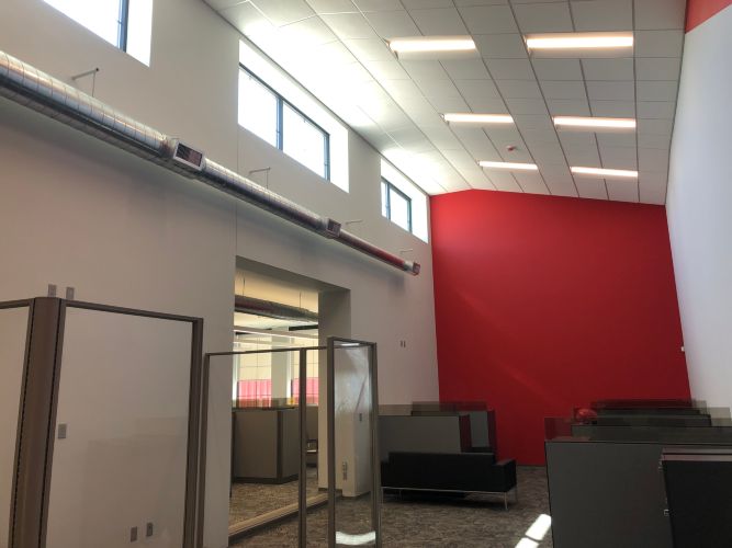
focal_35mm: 28
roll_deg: +1.6
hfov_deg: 63.5
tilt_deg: +10.8
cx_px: 366
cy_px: 274
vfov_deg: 49.7
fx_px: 592
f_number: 1.8
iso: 32
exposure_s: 1/120
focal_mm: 4
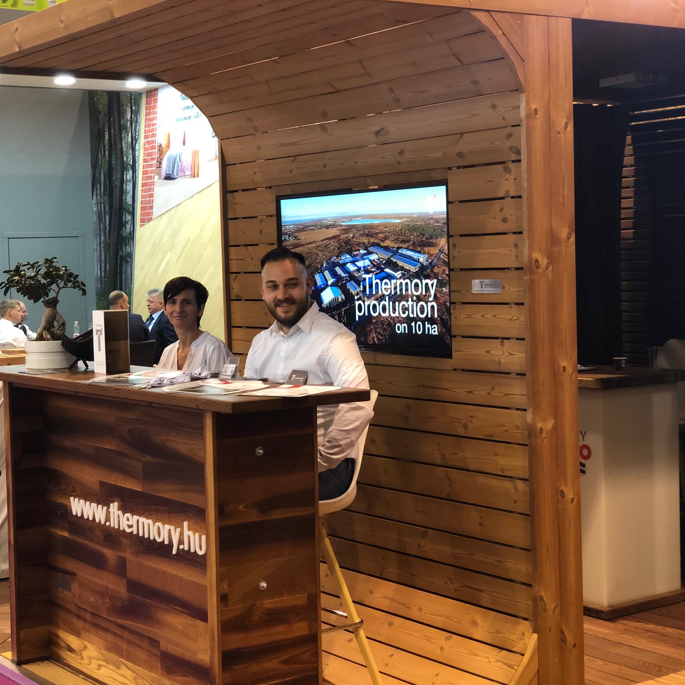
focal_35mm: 62
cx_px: 237
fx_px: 1388
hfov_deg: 27.6
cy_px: 345
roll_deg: +2.3
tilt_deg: -3.0
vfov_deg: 27.7
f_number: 2.4
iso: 125
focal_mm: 6
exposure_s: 1/25
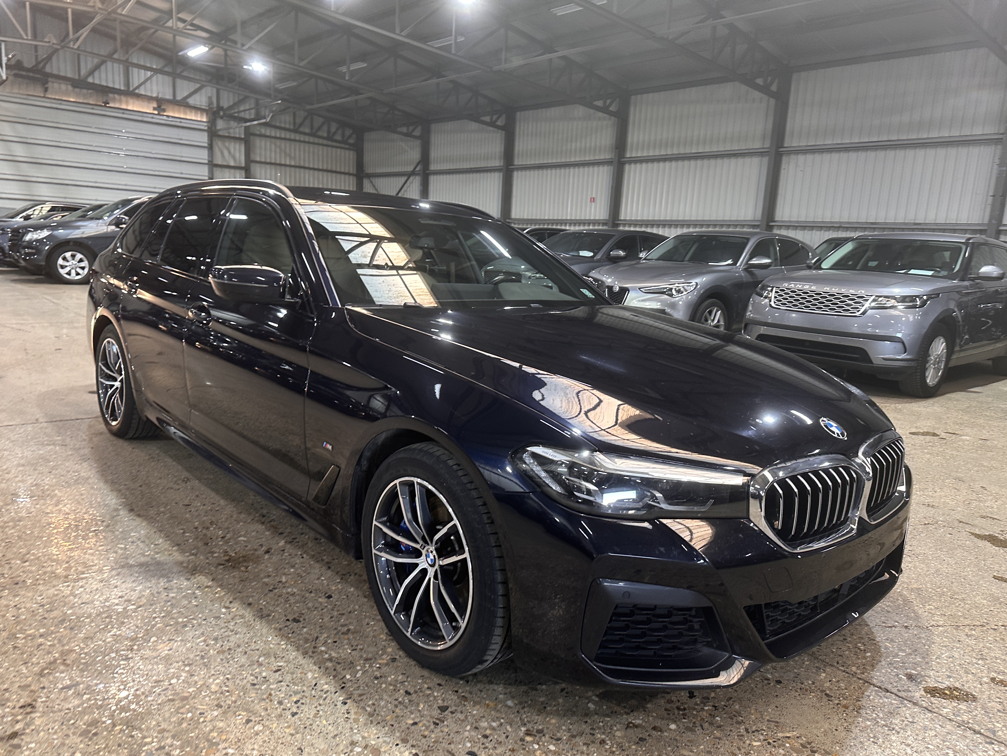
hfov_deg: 69.4
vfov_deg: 54.9
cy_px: 385
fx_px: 727
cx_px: 517
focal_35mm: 25
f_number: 1.78
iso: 200
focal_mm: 6.86
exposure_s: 1/50
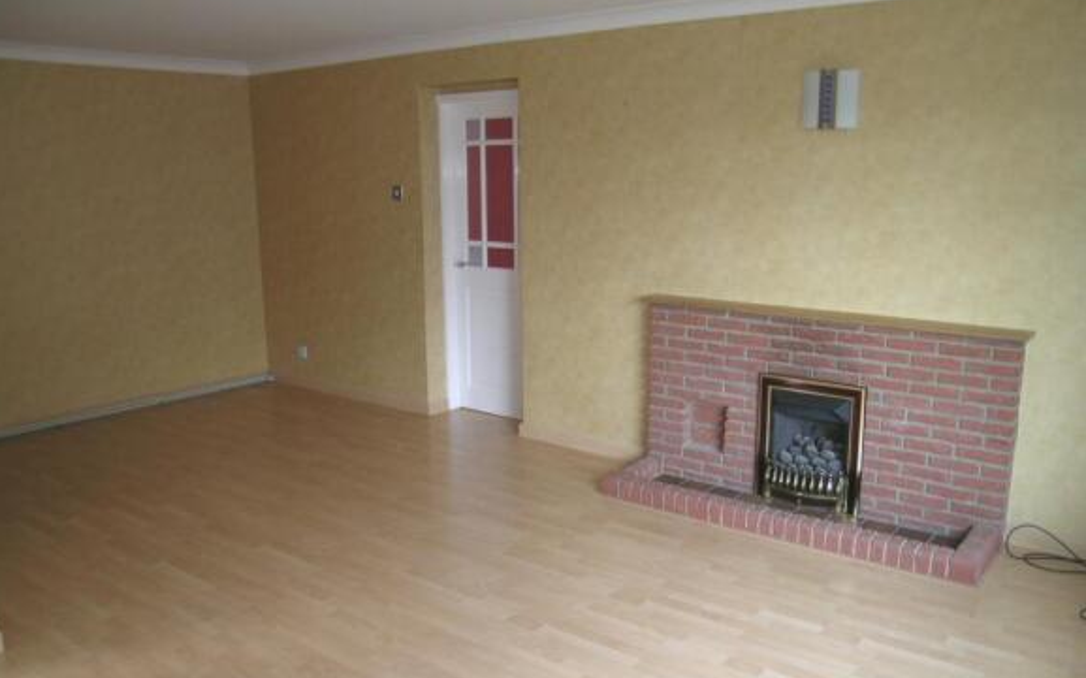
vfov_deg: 41.7
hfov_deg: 62.9
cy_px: 381
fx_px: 887
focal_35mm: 30
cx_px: 539
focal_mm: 5.8
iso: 50
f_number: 2.8
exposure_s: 1/30
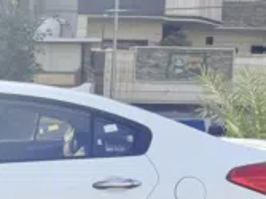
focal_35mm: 92
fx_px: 706
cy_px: 158
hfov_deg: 19.9
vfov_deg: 15.9
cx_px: -62
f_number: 1.78
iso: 100
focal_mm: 6.76
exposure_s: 1/4673
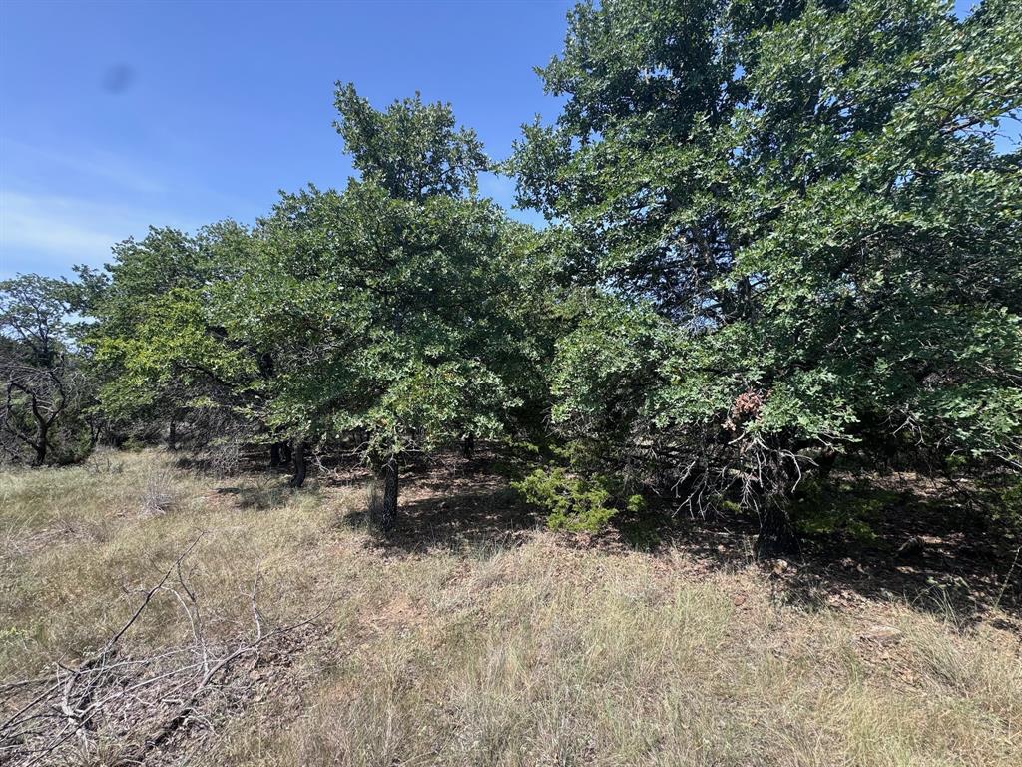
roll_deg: +0.5
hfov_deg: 102.1
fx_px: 413
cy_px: 384
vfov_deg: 85.7
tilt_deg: +0.8
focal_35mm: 14
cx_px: 511
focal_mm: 2.22
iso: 40
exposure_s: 1/518
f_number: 2.2
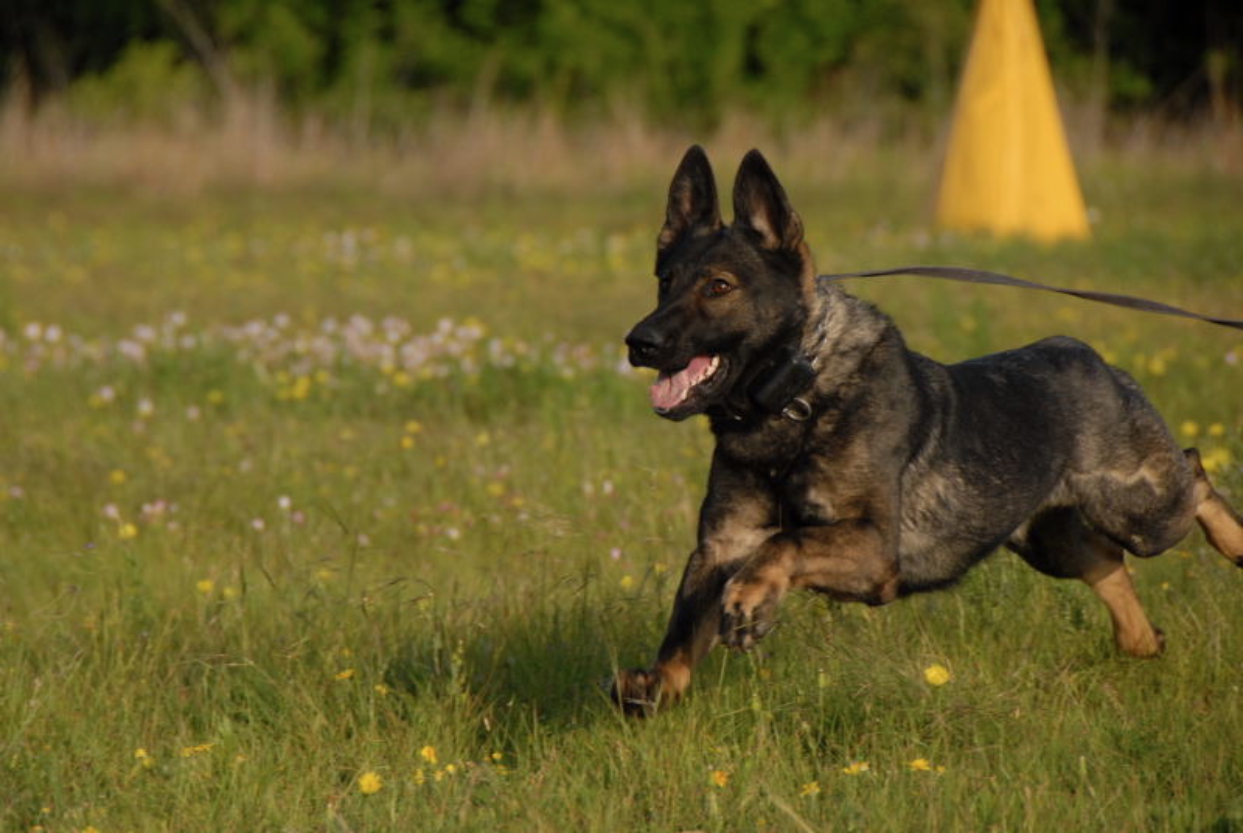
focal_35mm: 300
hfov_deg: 6.9
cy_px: 416
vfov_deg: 4.6
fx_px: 10373
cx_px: 622
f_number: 7.1
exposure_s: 1/1000
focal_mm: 200
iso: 400
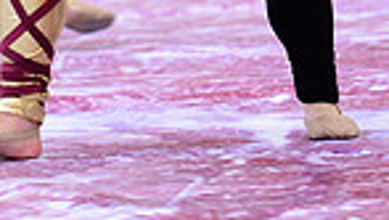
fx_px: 5141
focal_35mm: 498
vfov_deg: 2.4
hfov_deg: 4.3
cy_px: -334
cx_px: 108
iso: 4000
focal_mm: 155
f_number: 2.8
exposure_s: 1/250
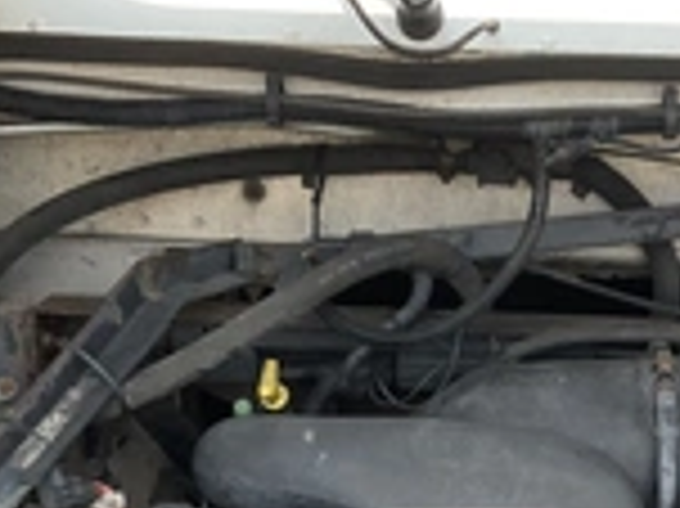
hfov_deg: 25.2
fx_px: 1511
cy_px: 557
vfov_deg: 18.4
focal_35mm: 77
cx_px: 482
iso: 25
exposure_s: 1/273
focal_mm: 3
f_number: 1.8
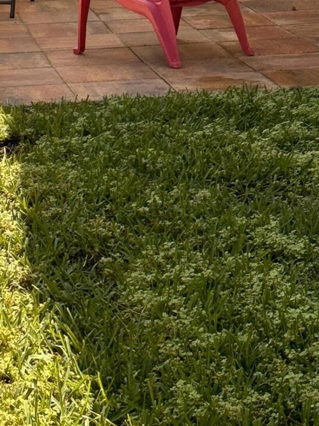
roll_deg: +1.1
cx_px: -37
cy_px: 66
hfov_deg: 11.0
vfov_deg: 14.7
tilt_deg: -11.4
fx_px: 1635
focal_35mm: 133
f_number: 1.78
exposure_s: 1/3610
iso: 64
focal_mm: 6.86
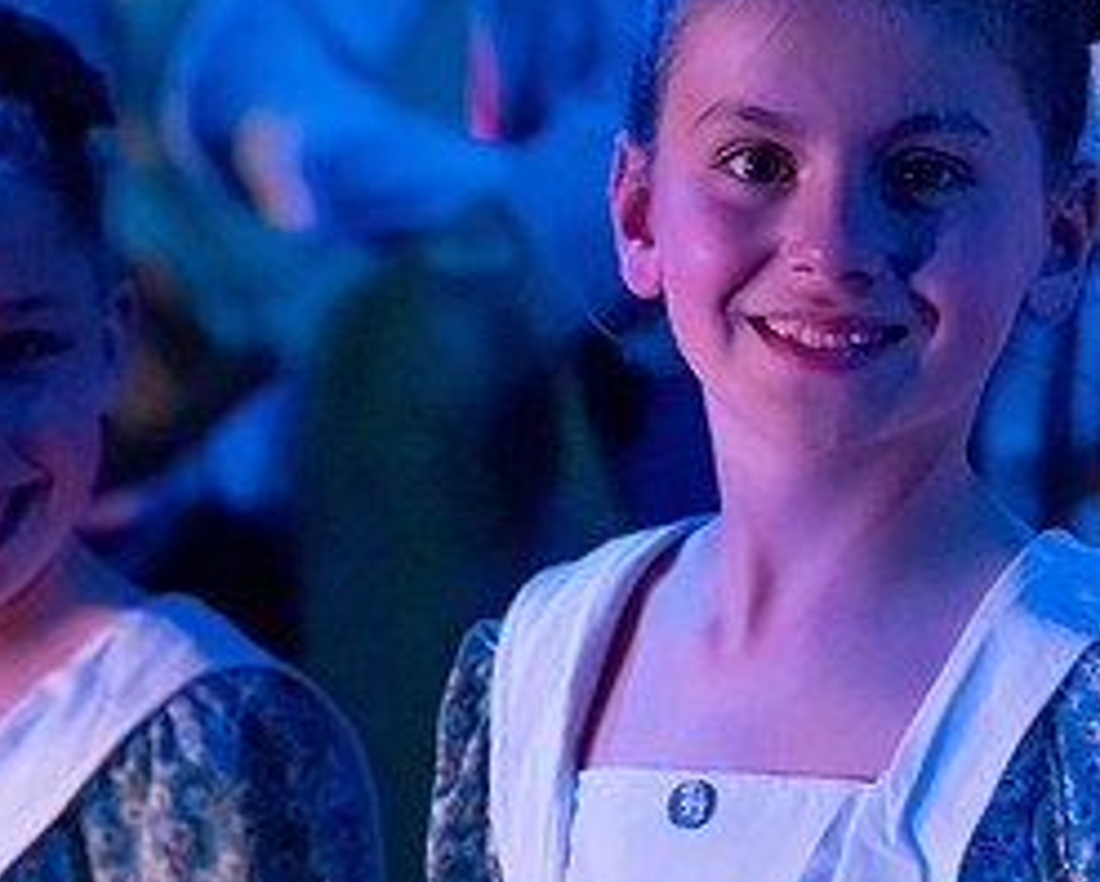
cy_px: 452
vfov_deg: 5.3
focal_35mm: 293
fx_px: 9546
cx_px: 877
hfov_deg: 6.6
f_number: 4
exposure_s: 1/250
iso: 4000
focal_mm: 133
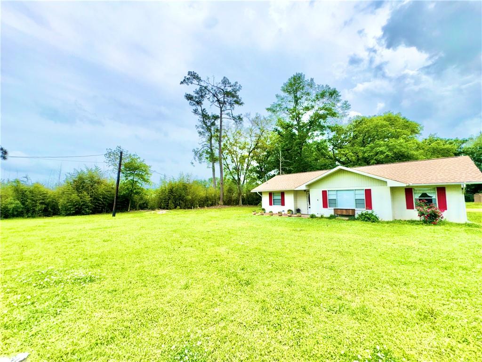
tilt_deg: +3.6
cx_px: 241
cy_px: 181
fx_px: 195
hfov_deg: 102.1
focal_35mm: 14
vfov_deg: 85.7
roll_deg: +0.0
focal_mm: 2.22
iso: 50
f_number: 2.2
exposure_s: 1/1976
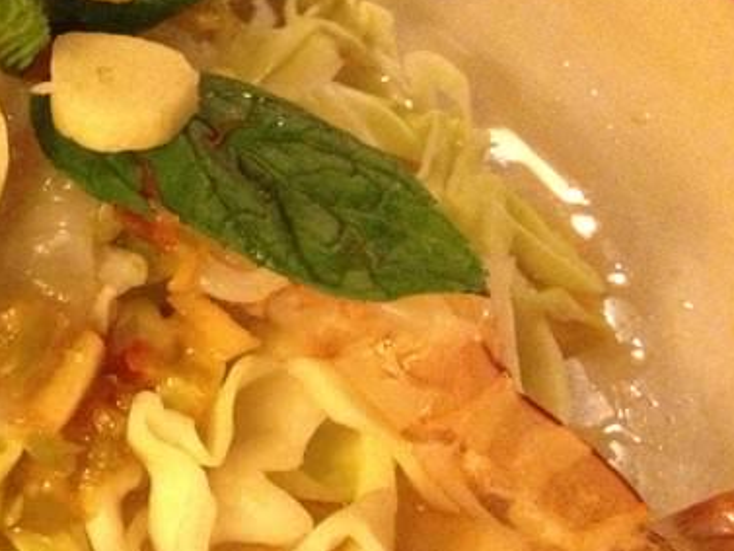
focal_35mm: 95
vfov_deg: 15.6
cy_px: 284
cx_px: -132
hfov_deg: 19.5
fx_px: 2015
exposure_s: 1/15
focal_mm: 4.28
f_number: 2.4
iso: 800
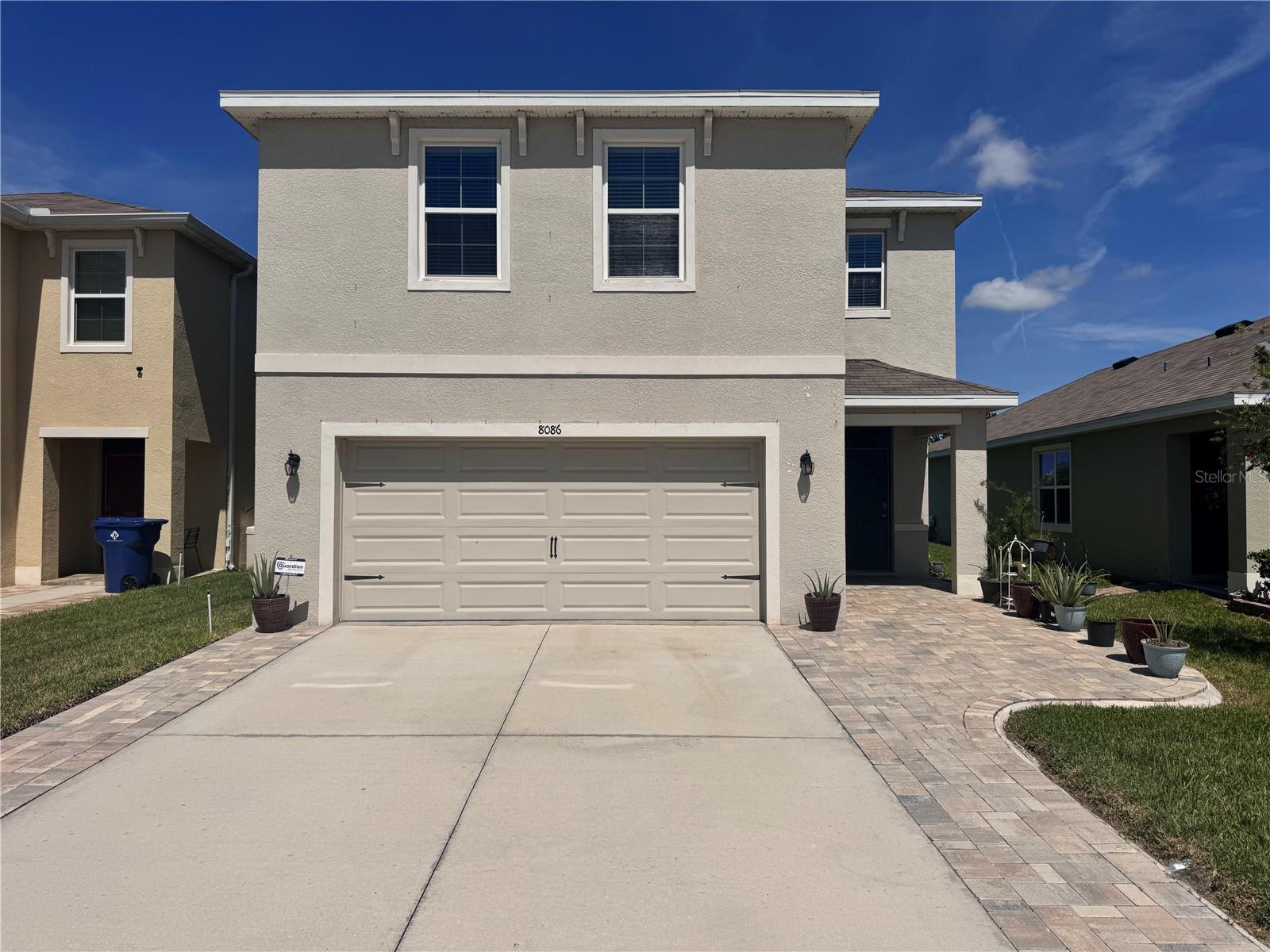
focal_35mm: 24
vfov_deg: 56.8
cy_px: 476
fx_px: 881
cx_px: 635
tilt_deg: +1.3
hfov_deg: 71.6
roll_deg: -1.0
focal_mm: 6.76
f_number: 1.78
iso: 64
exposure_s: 1/12346
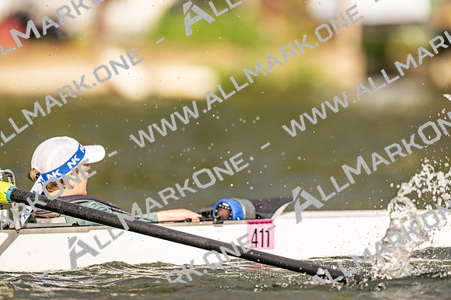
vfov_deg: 2.3
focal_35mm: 600
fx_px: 7514
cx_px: 226
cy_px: 150
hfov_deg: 3.4
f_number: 4
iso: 180
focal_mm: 600
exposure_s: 1/2500
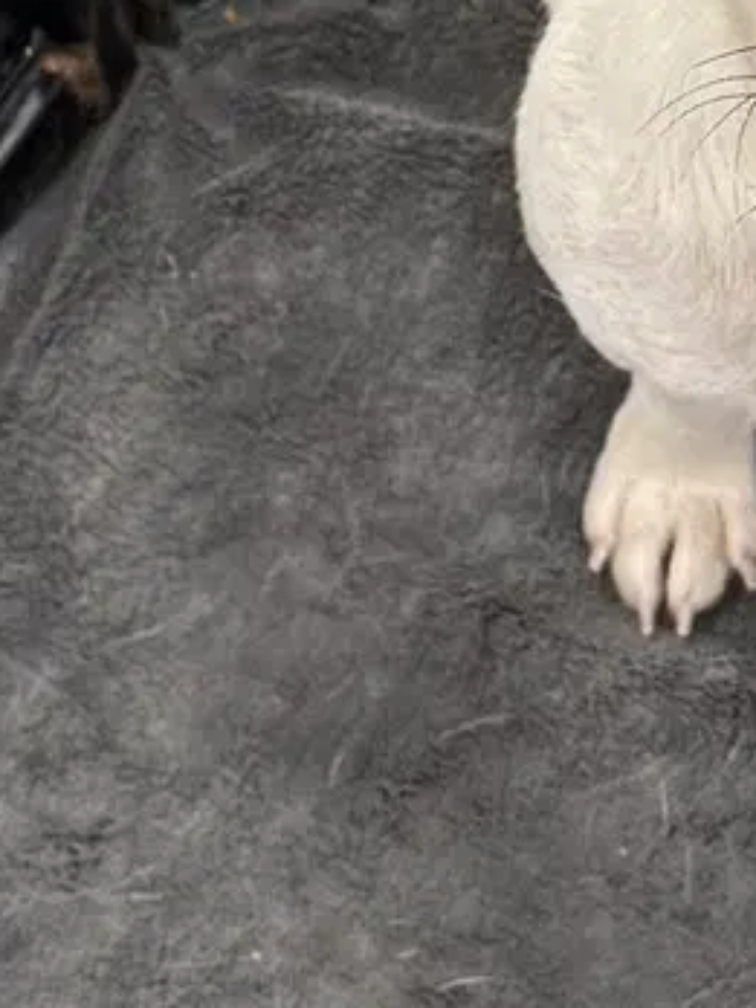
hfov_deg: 19.9
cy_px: -243
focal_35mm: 69
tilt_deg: -52.8
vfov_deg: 25.0
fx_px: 2009
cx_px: 918
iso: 200
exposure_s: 1/76
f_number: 1.78
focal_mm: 6.76
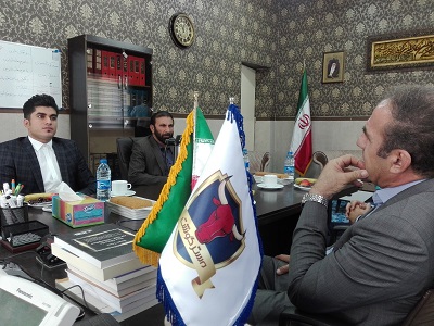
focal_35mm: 27
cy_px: 163
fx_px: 339
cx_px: 217
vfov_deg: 51.4
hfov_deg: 65.3
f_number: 2
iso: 240
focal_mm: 3.79
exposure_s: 1/33
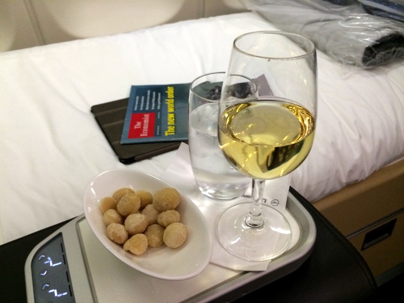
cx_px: 202
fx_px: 350
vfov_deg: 46.8
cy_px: 152
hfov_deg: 60.0
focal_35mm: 30
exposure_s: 1/30
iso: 320
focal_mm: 4.12
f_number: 2.2
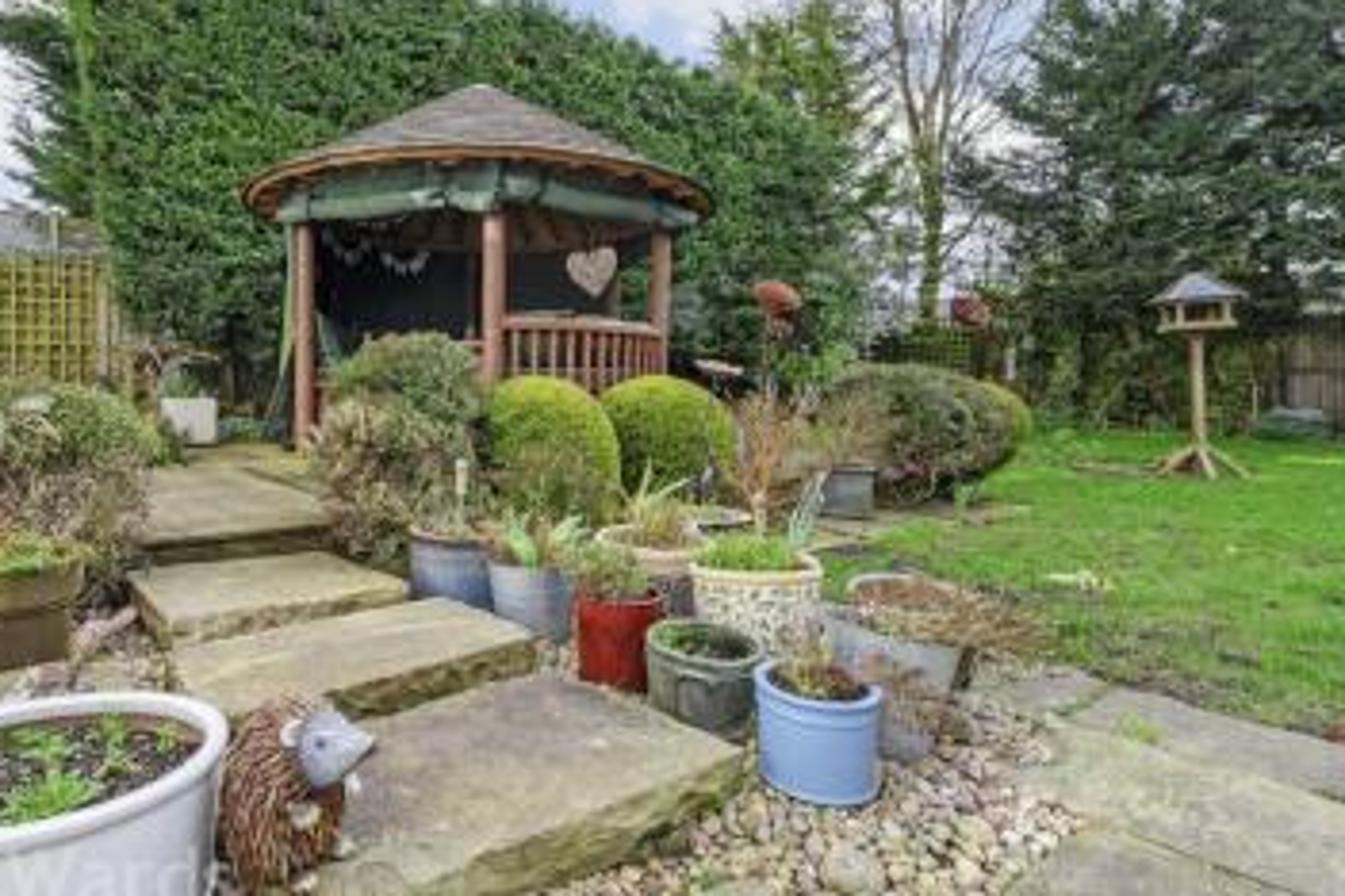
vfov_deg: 64.5
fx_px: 710
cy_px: 461
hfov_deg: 85.5
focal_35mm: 19
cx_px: 517
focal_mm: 14
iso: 400
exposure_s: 1/200
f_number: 8
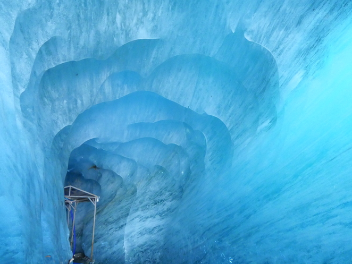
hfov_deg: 61.6
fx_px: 295
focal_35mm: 29
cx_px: 186
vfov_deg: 48.0
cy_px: 107
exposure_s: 1/40
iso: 3200
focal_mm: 12
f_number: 3.5
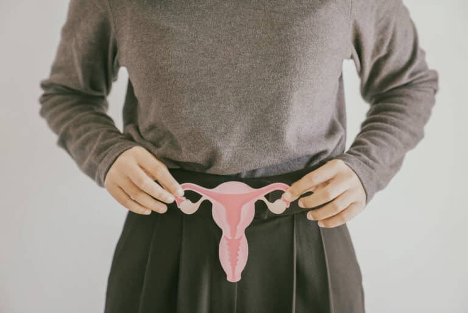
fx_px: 897
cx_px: 234
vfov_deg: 19.8
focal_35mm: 69
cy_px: 156
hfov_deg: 29.2
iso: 200
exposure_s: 1/100
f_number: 2.8
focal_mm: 69
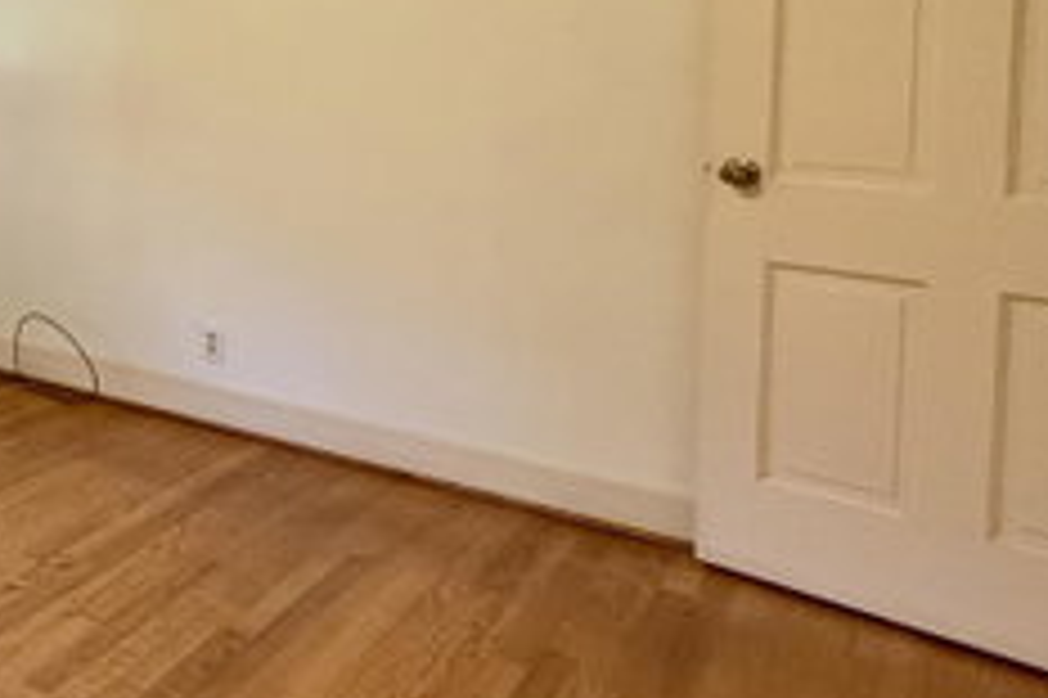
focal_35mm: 40
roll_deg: -0.2
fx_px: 1164
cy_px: 81
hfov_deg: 33.2
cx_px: -362
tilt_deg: -2.2
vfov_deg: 31.9
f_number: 2.2
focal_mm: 2.22
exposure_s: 1/60
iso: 400
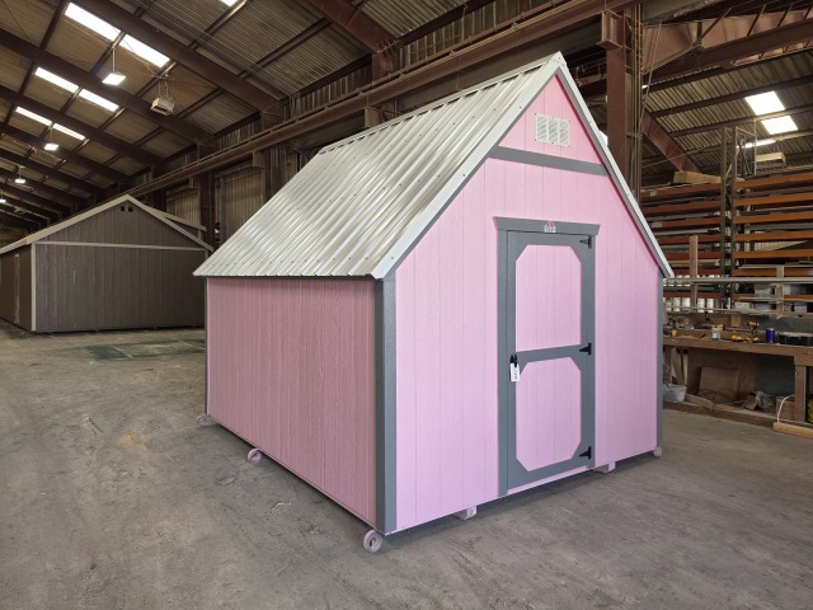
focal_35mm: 23
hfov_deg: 73.9
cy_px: 305
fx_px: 540
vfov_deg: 58.9
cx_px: 406
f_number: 1.4
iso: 50
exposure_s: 1/180
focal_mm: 6.5
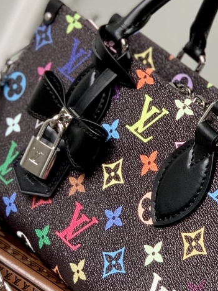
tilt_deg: -11.7
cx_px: 167
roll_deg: -26.8
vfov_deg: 12.3
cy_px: 113
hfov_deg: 9.3
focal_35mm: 160
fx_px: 1344
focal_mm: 6
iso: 80
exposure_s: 1/122
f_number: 2.4
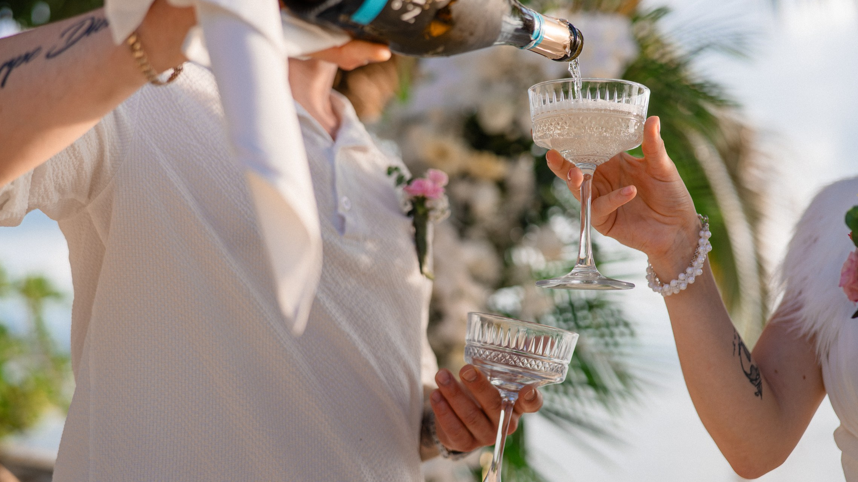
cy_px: 221
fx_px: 1206
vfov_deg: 22.6
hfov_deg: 39.2
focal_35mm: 53
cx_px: 434
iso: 800
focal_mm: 50
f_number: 2.2
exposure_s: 1/3200
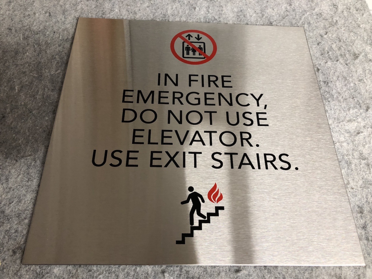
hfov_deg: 63.4
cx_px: 186
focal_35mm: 28
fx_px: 301
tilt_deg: -62.9
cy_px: 140
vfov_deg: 49.7
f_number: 1.8
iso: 40
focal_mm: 3.99
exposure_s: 1/30
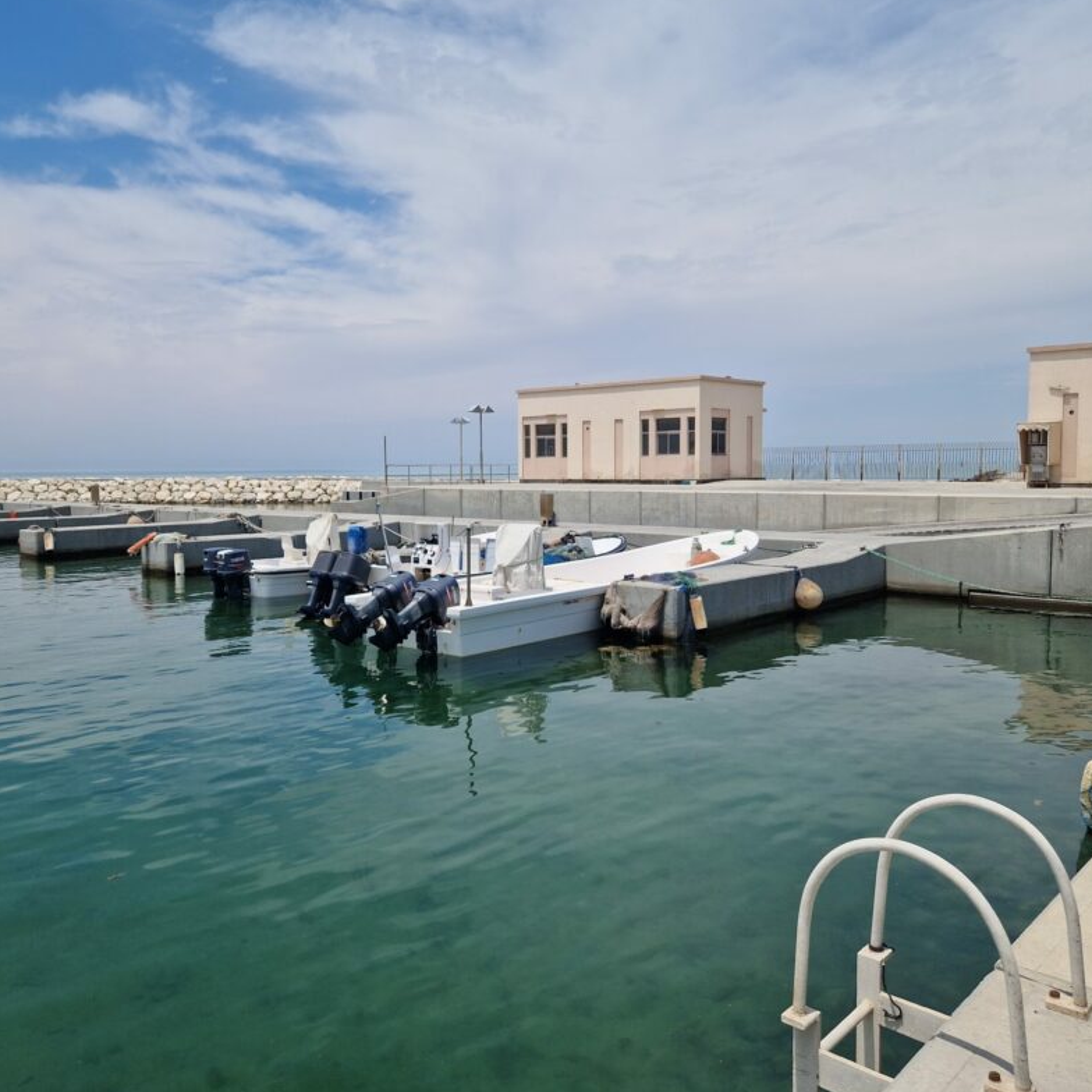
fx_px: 999
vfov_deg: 57.3
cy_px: 554
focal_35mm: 28
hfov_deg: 57.3
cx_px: 525
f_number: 1.8
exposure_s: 1/3663
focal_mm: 5.4
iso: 50
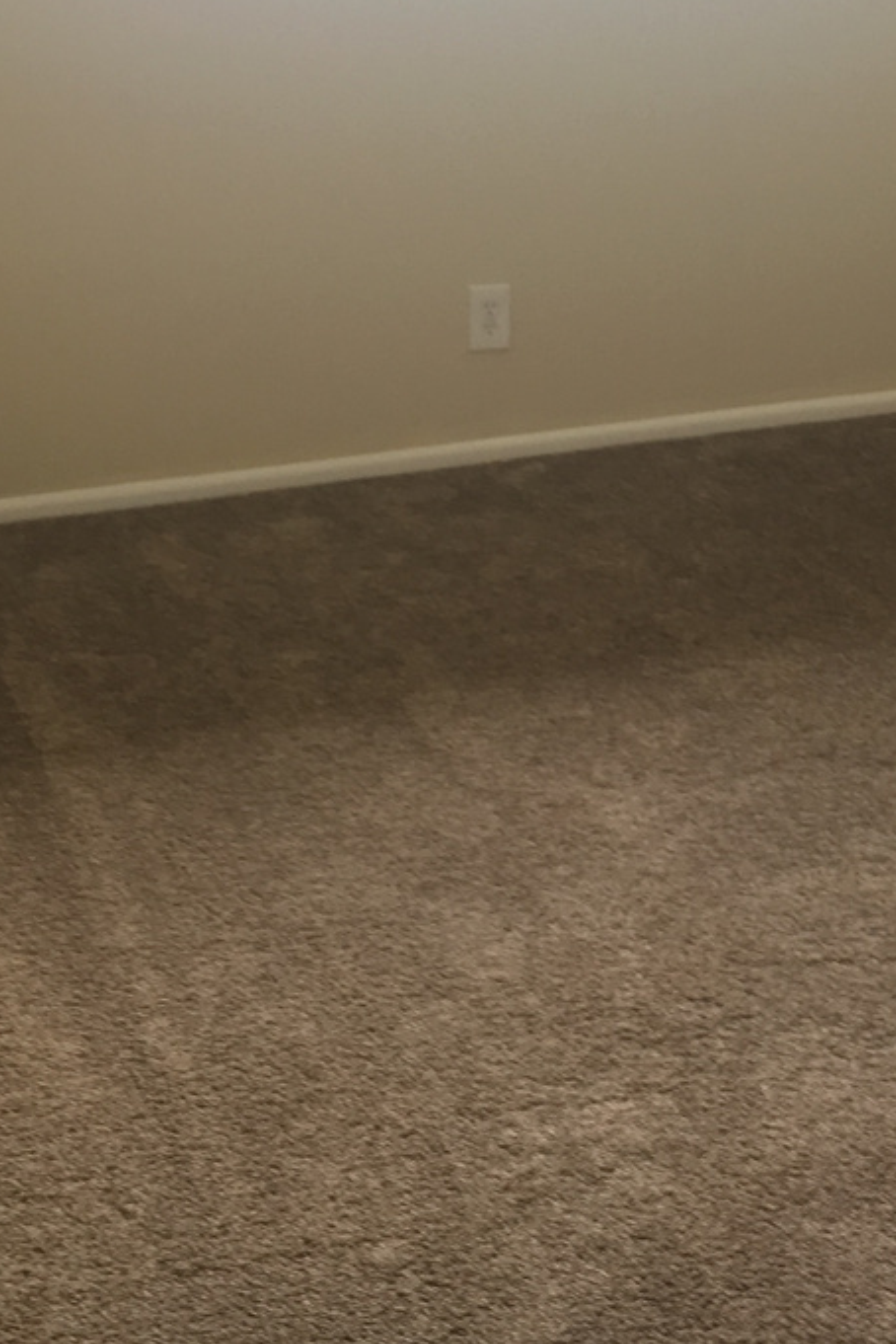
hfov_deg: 19.6
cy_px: 298
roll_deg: -0.4
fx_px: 2538
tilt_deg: -11.7
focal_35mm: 68
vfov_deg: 29.1
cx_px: 825
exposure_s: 1/30
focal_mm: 4.15
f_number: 2.2
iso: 25
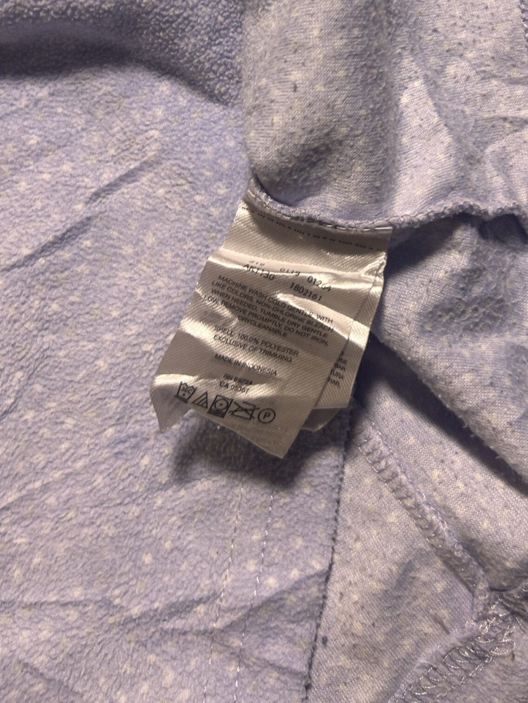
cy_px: 117
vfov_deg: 40.7
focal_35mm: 44
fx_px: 895
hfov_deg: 32.8
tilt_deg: -69.9
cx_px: 312
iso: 80
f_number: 1.5
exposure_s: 1/50
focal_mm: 5.7
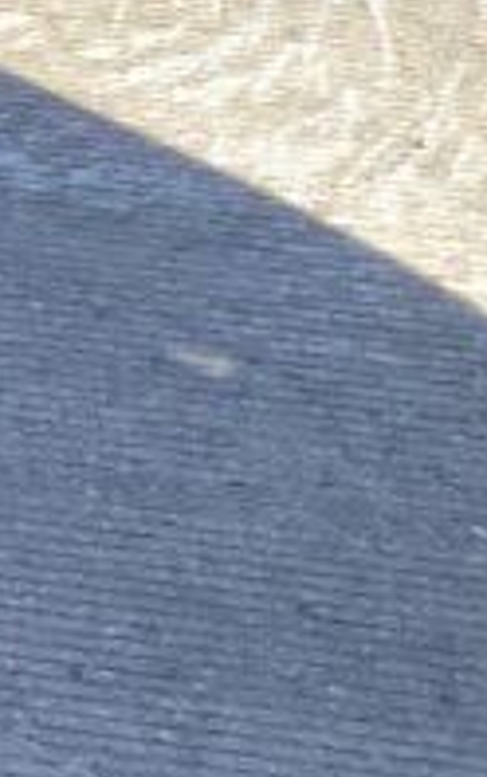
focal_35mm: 159
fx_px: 3372
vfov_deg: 13.1
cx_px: -1237
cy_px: 239
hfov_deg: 6.9
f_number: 1.8
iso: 16
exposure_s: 1/362
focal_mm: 3
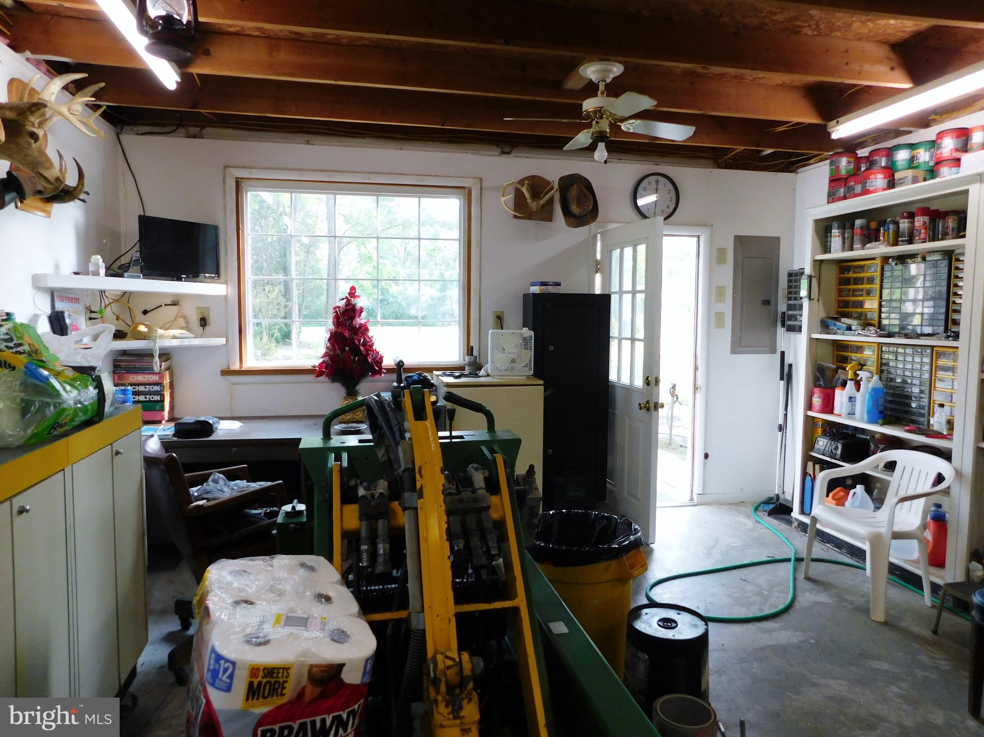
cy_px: 368
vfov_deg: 58.9
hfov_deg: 73.9
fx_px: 654
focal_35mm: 23
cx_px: 492
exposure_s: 1/30
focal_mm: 4
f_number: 3
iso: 180
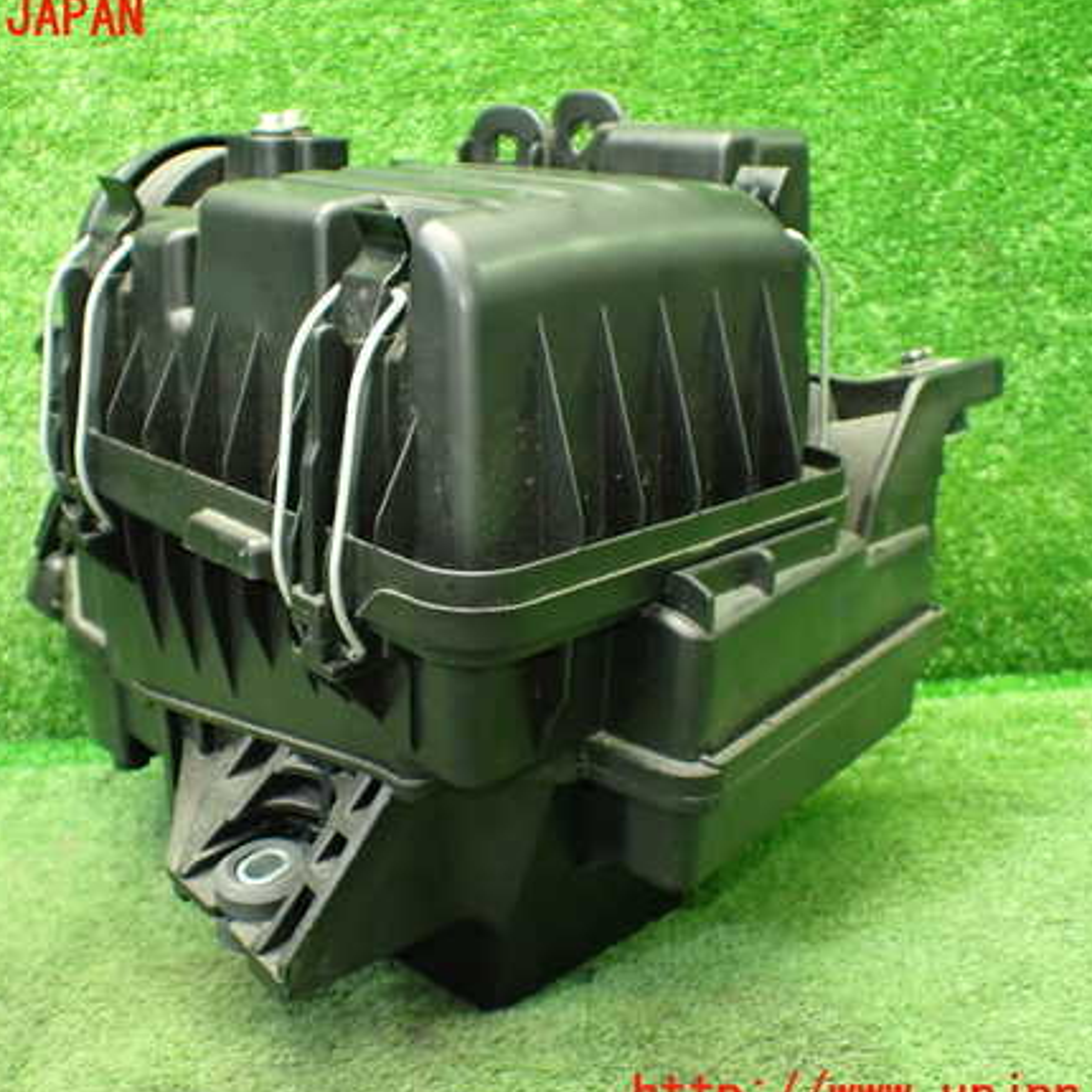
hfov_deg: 44.7
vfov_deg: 44.9
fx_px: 1321
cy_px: 559
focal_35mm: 37
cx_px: 444
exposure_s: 1/40
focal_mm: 5.4
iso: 800
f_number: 2.3
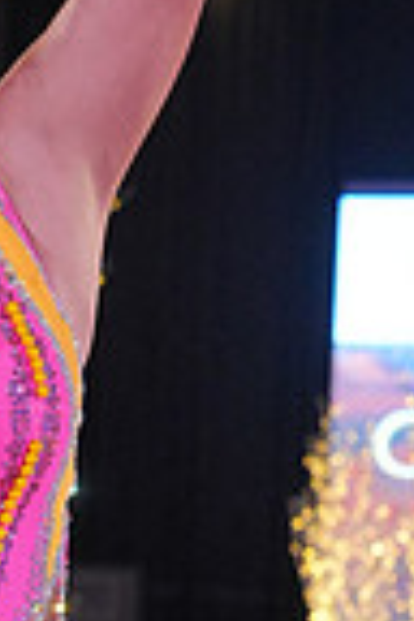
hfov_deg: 6.7
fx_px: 3484
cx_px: -291
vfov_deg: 10.0
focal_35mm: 202
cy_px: 811
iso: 2000
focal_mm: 50
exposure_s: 1/400
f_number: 4
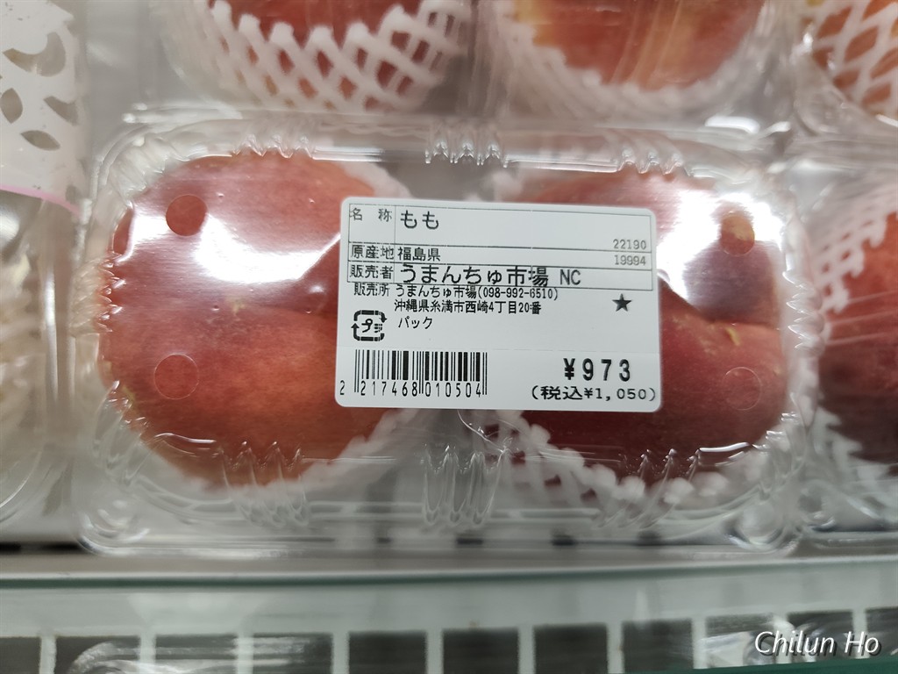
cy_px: 337
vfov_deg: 58.9
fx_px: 597
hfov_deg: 73.9
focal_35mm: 23
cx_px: 449
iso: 250
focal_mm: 6.07
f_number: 1.7
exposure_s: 1/100
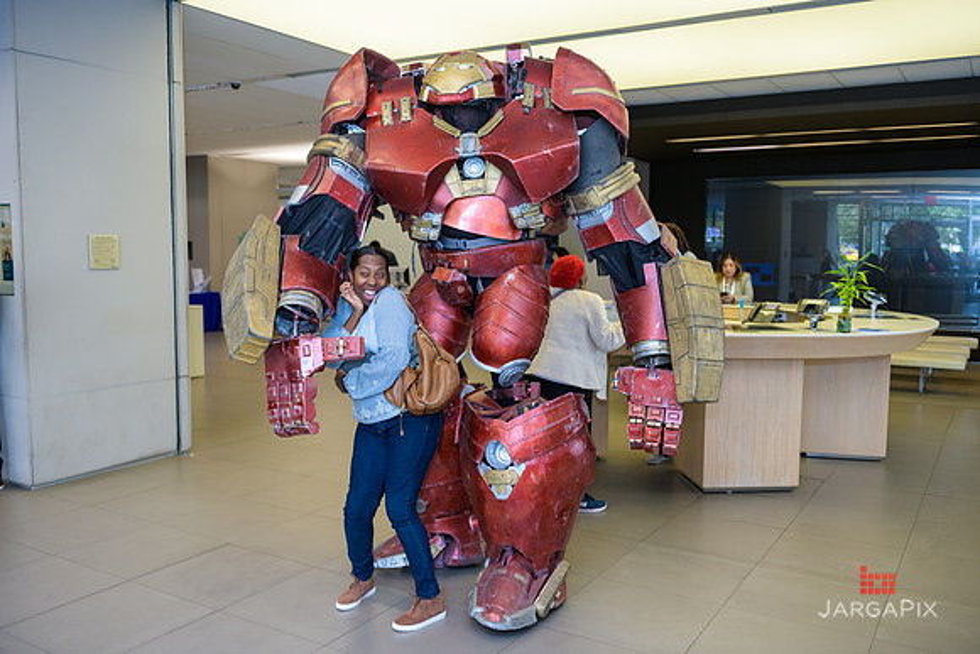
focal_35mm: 32
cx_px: 490
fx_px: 871
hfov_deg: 58.7
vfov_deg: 41.1
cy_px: 327
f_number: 3.2
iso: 800
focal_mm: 32
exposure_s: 1/125
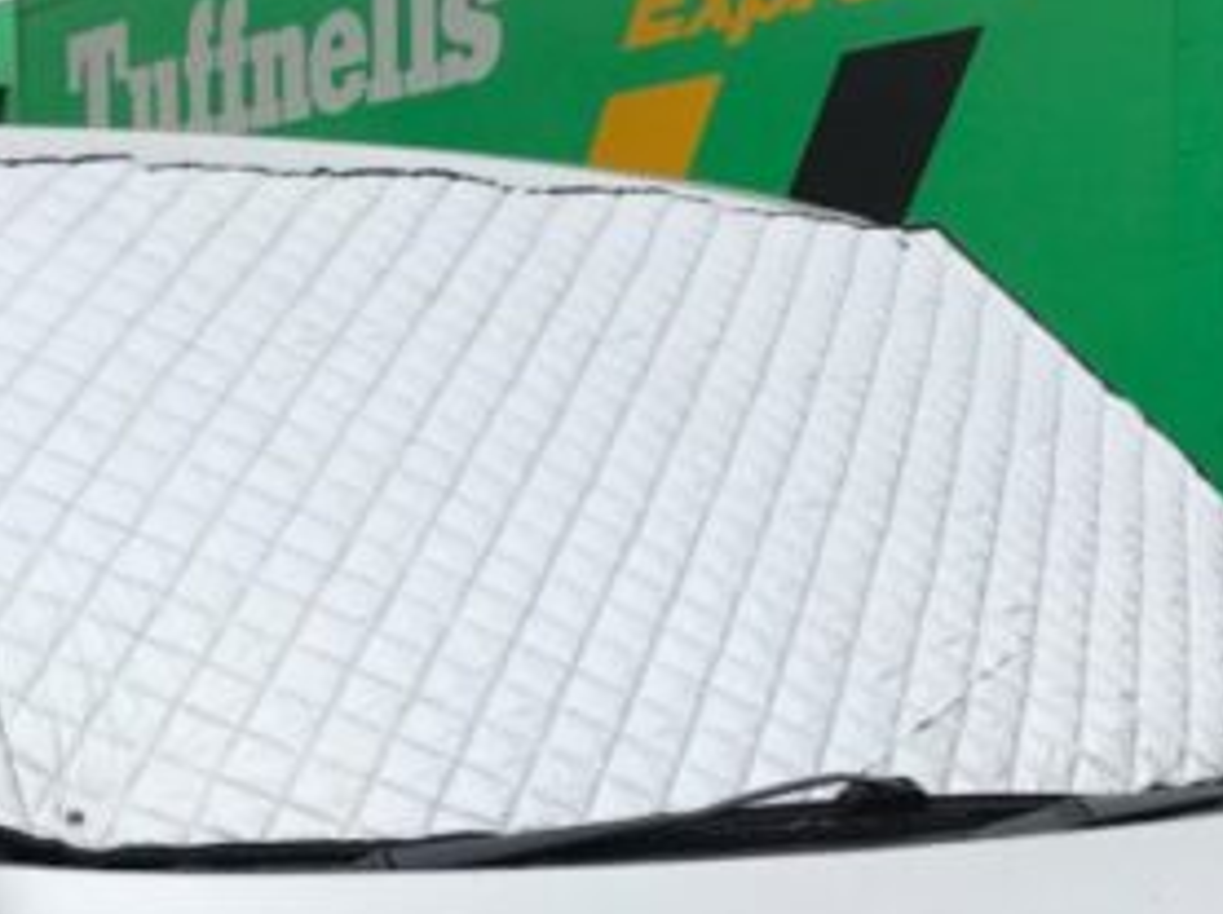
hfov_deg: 23.9
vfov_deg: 18.0
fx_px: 2858
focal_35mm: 81
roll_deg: -0.7
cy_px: 715
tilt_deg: -4.7
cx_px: 331
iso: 20
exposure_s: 1/418
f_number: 1.8
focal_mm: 3.99
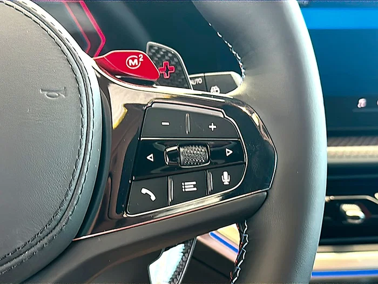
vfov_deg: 31.5
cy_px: 142
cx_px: 189
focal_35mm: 46
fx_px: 502
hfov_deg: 41.2
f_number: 1.78
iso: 160
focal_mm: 6.86
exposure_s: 1/61
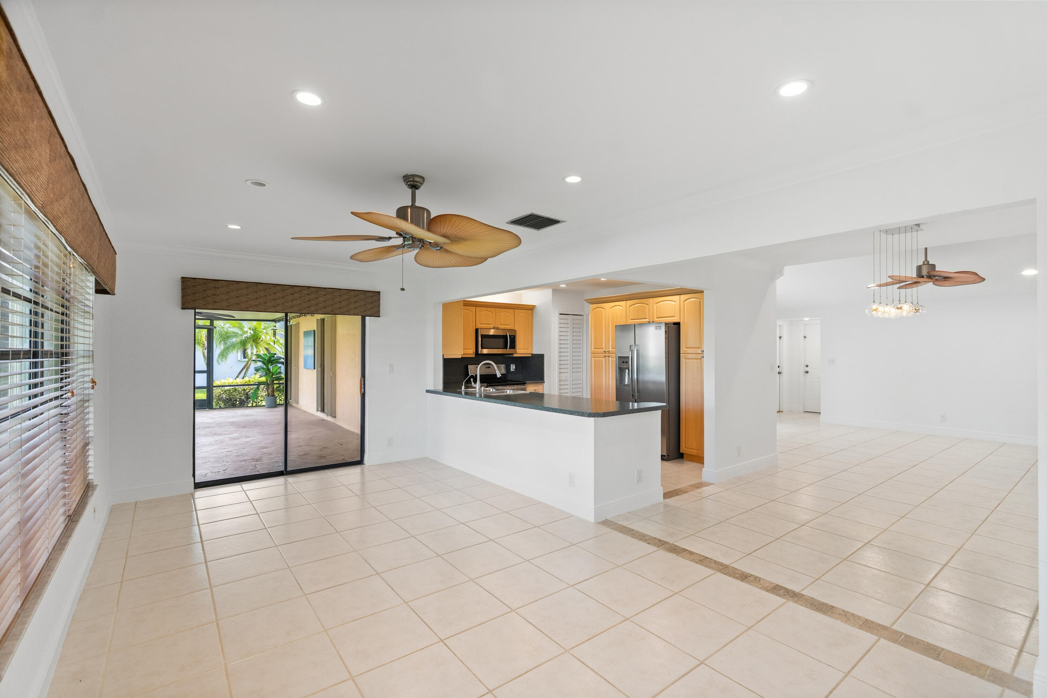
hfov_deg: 96.7
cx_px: 524
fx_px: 465
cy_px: 349
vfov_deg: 73.7
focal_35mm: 16
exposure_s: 1/20
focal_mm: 16
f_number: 4.5
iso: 500
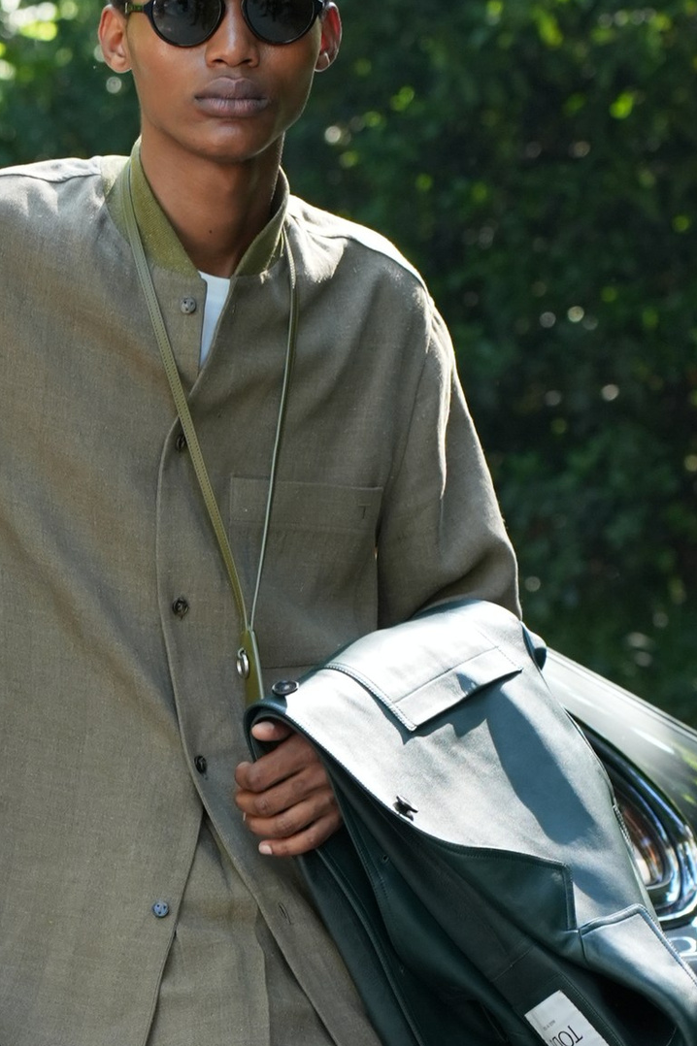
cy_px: 753
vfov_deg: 10.5
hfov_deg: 7.0
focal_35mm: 196
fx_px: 5695
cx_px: 48
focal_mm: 55
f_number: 3.5
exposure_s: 1/320
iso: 640
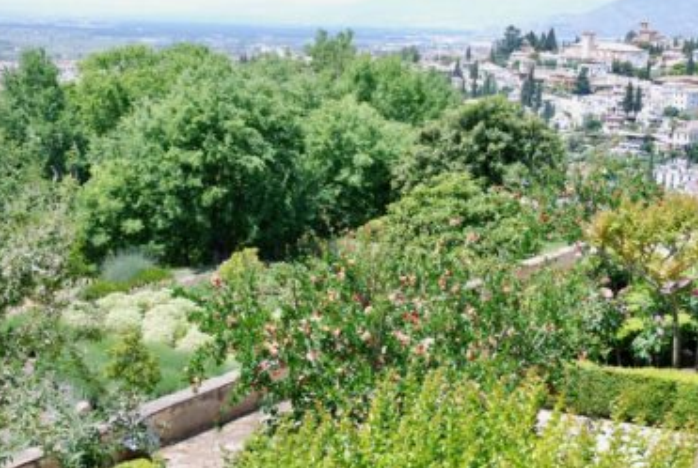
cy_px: 285
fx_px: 1218
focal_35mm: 63
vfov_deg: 21.7
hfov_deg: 32.0
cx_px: 389
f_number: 6.3
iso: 100
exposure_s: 1/160
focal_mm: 31
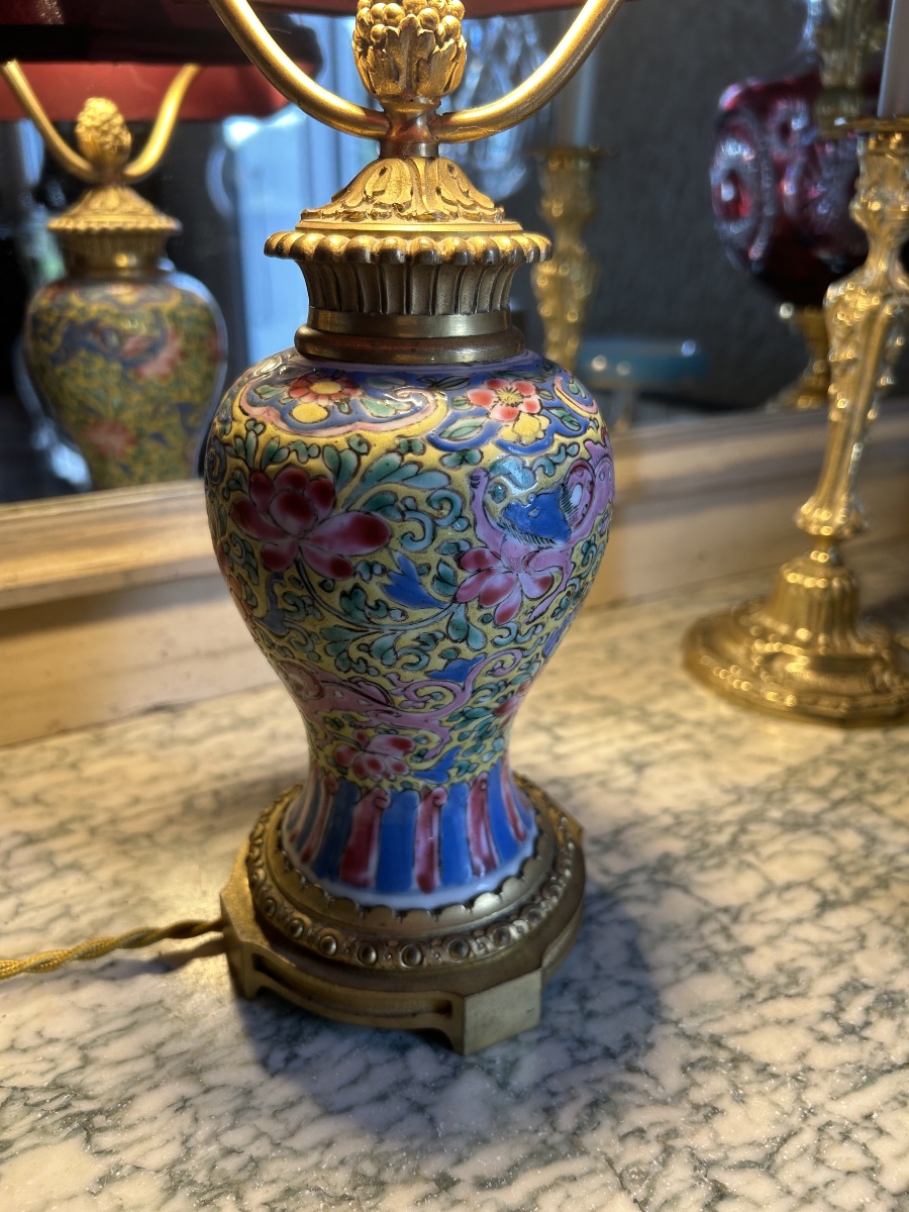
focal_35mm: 26
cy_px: 606
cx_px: 454
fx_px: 910
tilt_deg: -24.6
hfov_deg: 53.1
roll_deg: +1.4
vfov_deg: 67.3
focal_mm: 5.7
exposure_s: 1/100
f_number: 1.5
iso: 40
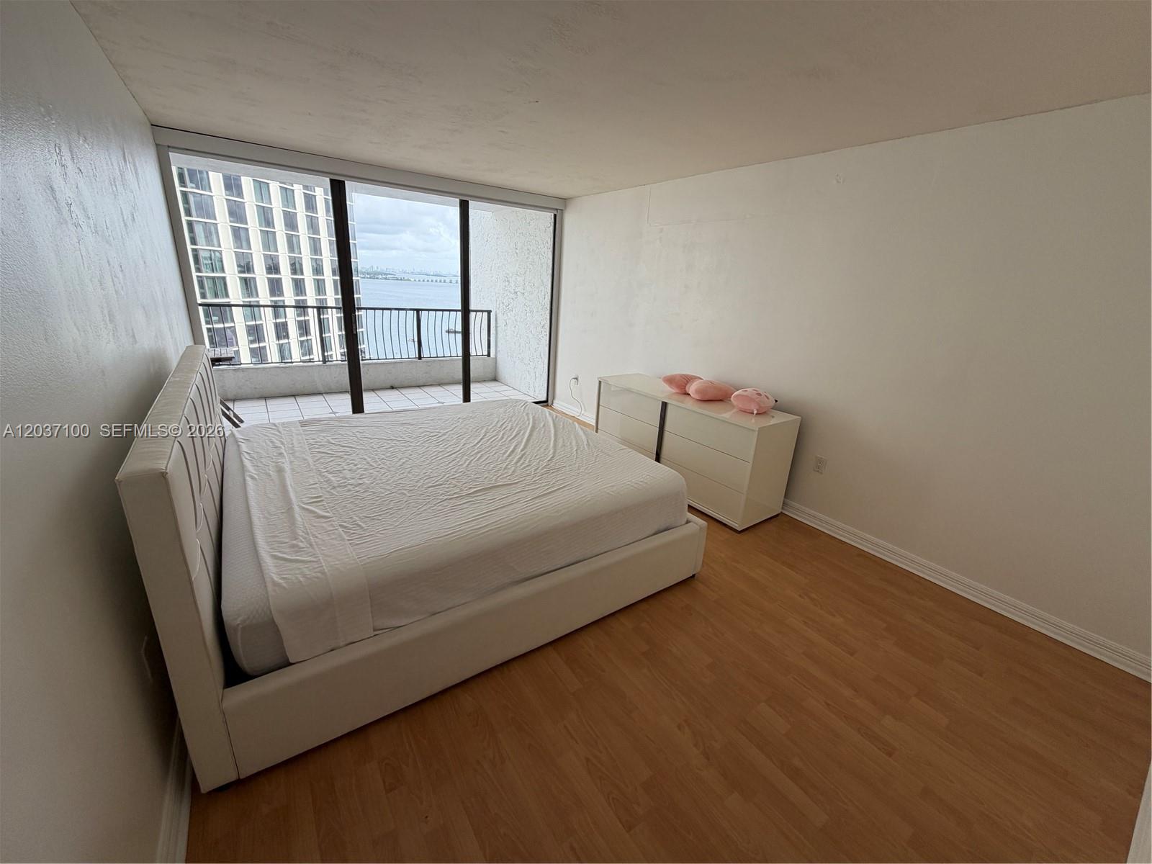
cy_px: 432
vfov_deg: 85.7
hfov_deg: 102.1
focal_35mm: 14
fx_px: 466
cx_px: 576
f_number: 2.2
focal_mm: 2.22
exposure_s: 1/121
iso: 50
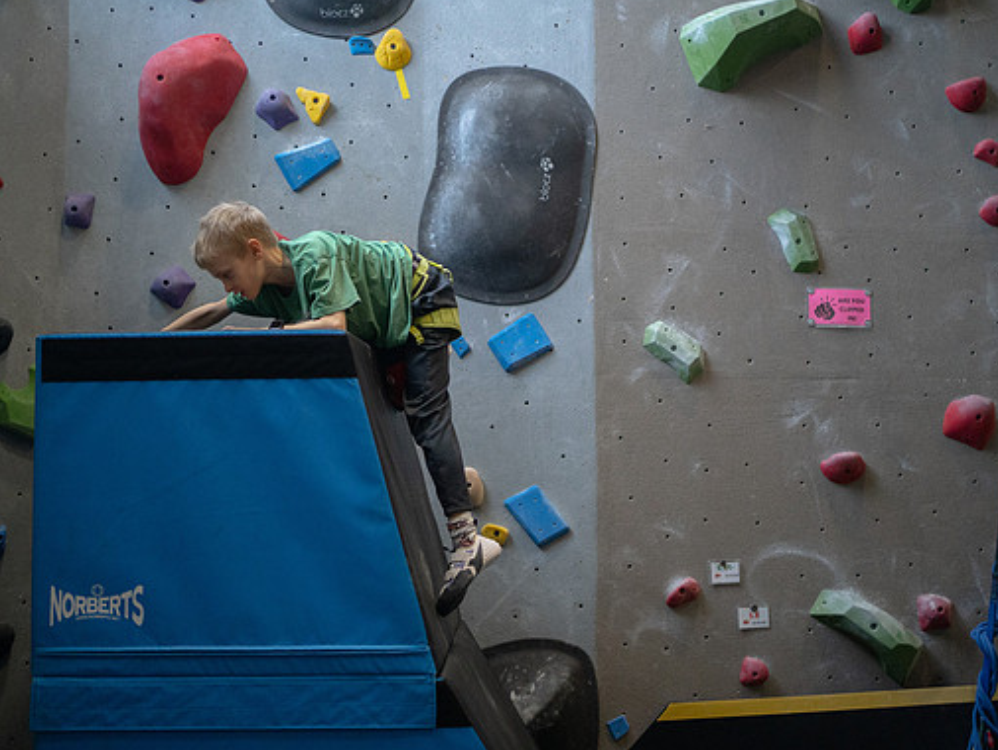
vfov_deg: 36.8
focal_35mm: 39
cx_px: 475
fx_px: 1125
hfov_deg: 47.8
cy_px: 374
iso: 5000
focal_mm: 35
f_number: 1.8
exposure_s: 1/1600
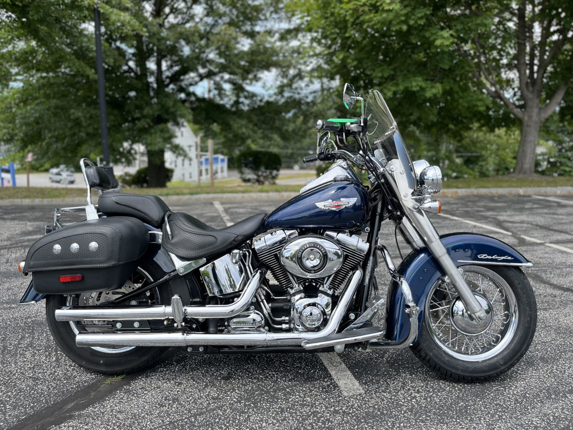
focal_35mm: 26
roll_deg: -0.4
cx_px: 286
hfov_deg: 67.3
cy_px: 215
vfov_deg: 53.1
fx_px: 430
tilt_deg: -12.0
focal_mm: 5.1
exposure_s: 1/1212
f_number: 1.6
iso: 50
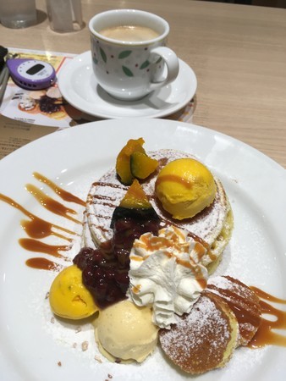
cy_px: 190
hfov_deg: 48.3
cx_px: 143
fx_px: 319
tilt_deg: -47.3
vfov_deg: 61.6
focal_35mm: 29
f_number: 2.2
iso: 32
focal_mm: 4.15
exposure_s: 1/50
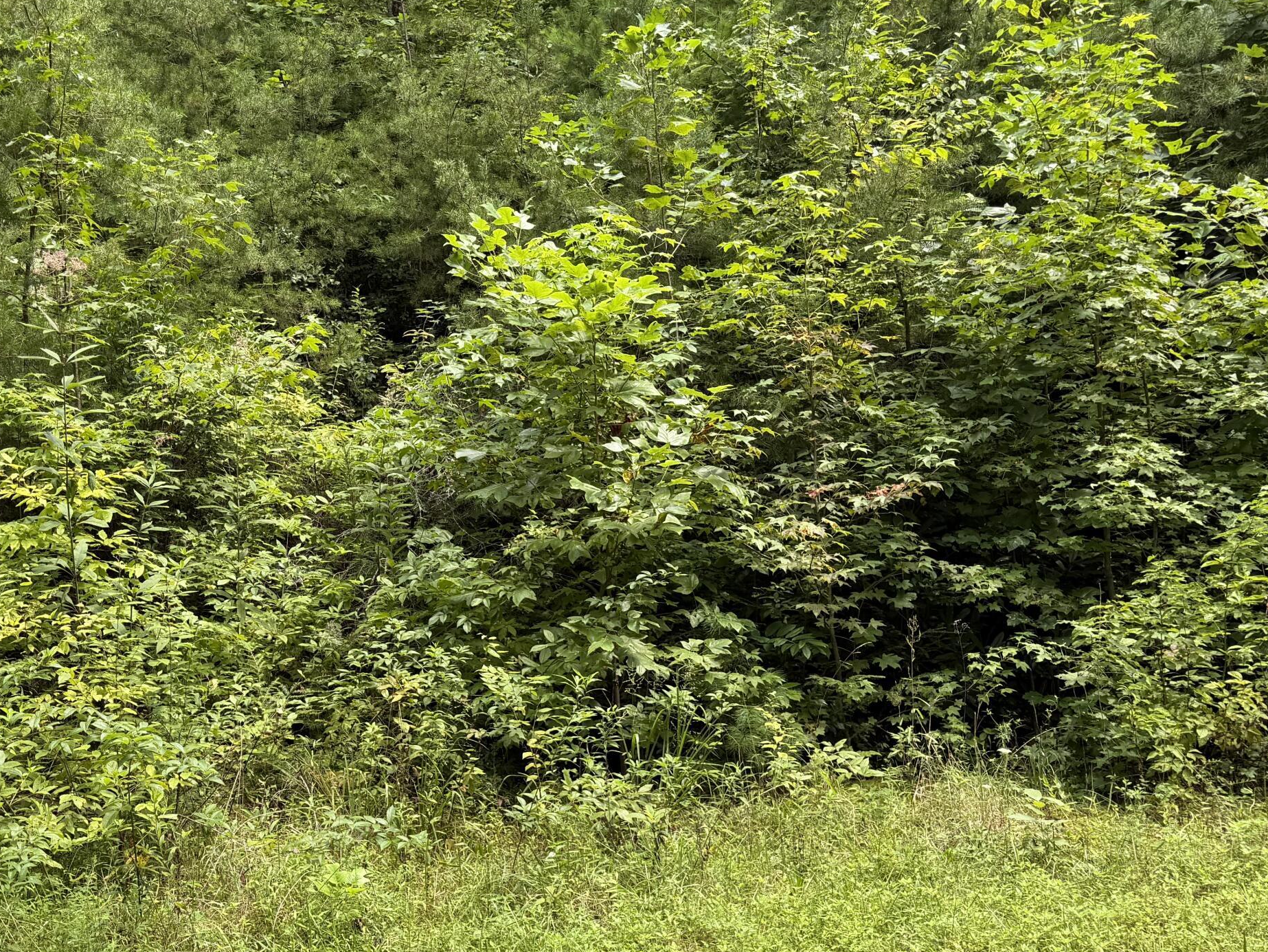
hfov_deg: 46.5
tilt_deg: +5.4
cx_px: 352
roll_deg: +2.3
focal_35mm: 39
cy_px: 544
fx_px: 1429
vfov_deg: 36.8
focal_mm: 6.76
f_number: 1.78
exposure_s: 1/602
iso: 80
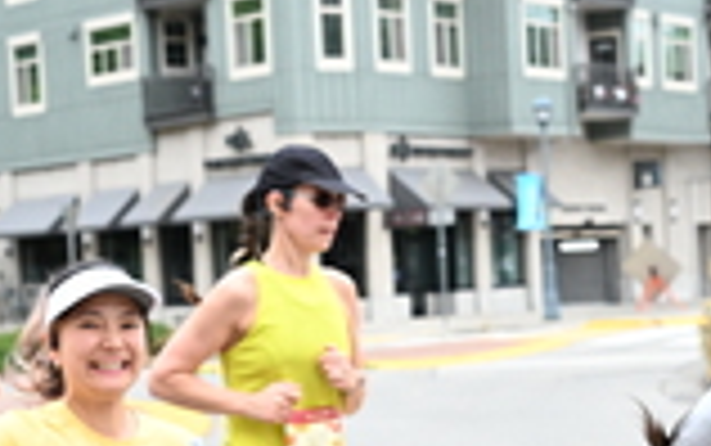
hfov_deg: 17.8
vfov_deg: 11.1
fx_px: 2269
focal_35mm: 117
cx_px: 324
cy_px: 403
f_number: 4
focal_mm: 33
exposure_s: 1/800
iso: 2000
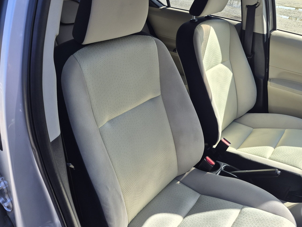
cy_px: 99
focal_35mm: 26
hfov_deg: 67.1
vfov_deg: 52.9
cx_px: 167
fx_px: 227
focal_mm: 5.4
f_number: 1.8
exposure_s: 1/1444
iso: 80
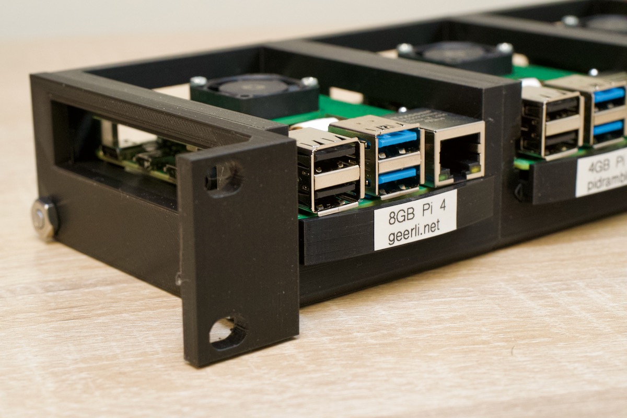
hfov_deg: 27.0
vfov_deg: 18.2
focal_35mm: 75
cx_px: 314
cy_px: 209
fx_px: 1306
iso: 3200
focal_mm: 50
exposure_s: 1/60
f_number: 8
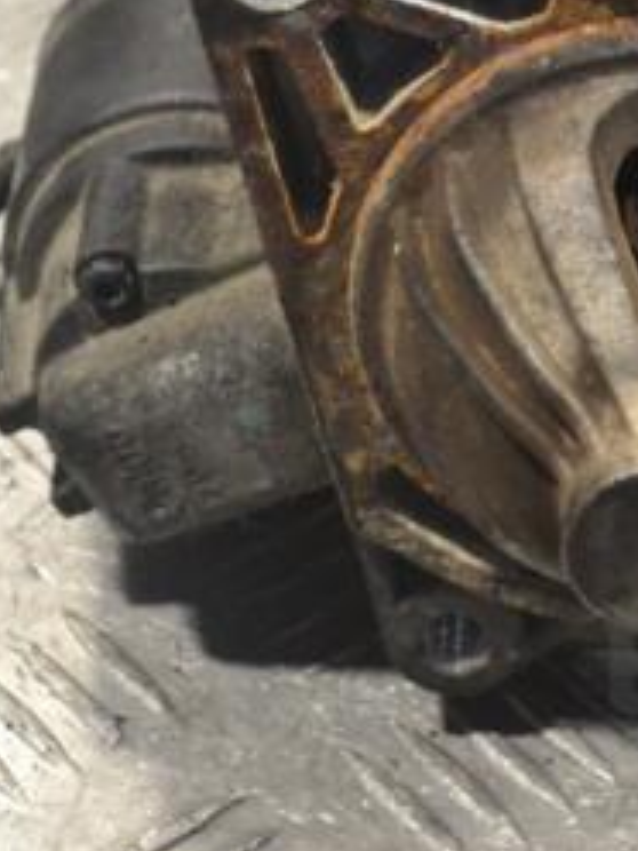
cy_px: 206
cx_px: 545
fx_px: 4722
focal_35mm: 192
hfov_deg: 7.7
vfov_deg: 10.3
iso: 3200
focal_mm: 55
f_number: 8
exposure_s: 1/250
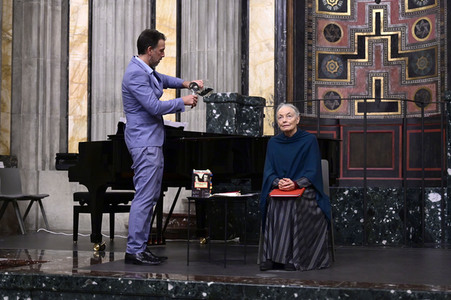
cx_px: 226
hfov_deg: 38.9
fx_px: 638
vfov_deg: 26.4
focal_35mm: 51
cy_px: 150
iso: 4000
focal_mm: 51
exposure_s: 1/200
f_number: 2.8
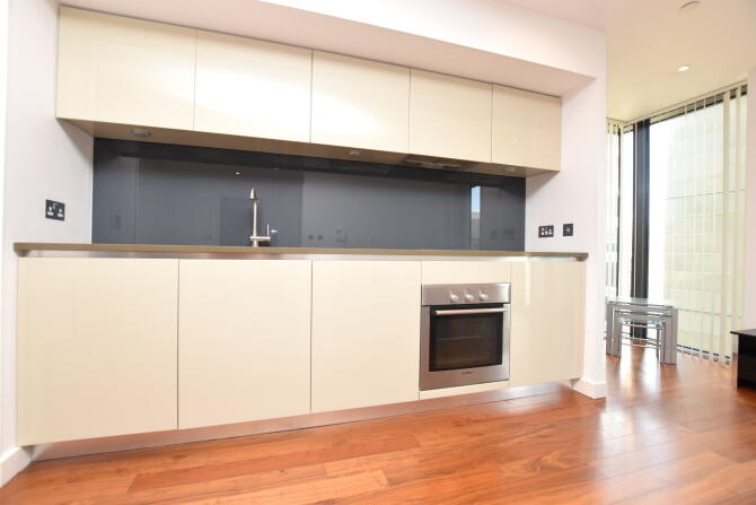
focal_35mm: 15
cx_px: 378
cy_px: 252
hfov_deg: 100.4
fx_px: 315
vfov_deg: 77.4
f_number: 5.6
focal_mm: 10
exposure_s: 1/125
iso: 800
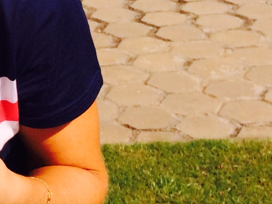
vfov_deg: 11.6
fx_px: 1006
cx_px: -277
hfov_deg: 13.2
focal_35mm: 128
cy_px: 57
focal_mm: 4.12
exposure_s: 1/3731
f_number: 2.2
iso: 50
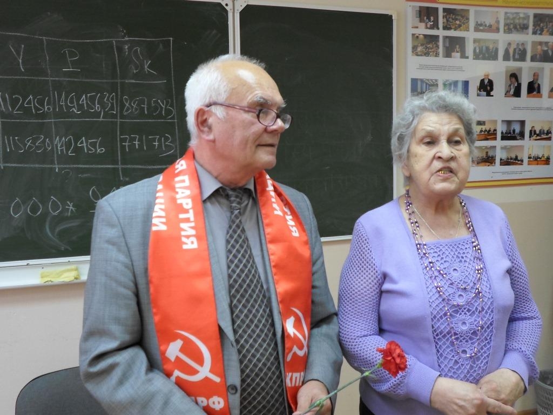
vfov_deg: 39.7
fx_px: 575
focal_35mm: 36
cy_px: 208
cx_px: 276
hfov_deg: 51.4
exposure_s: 1/45
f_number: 3
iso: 240
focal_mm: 6.5
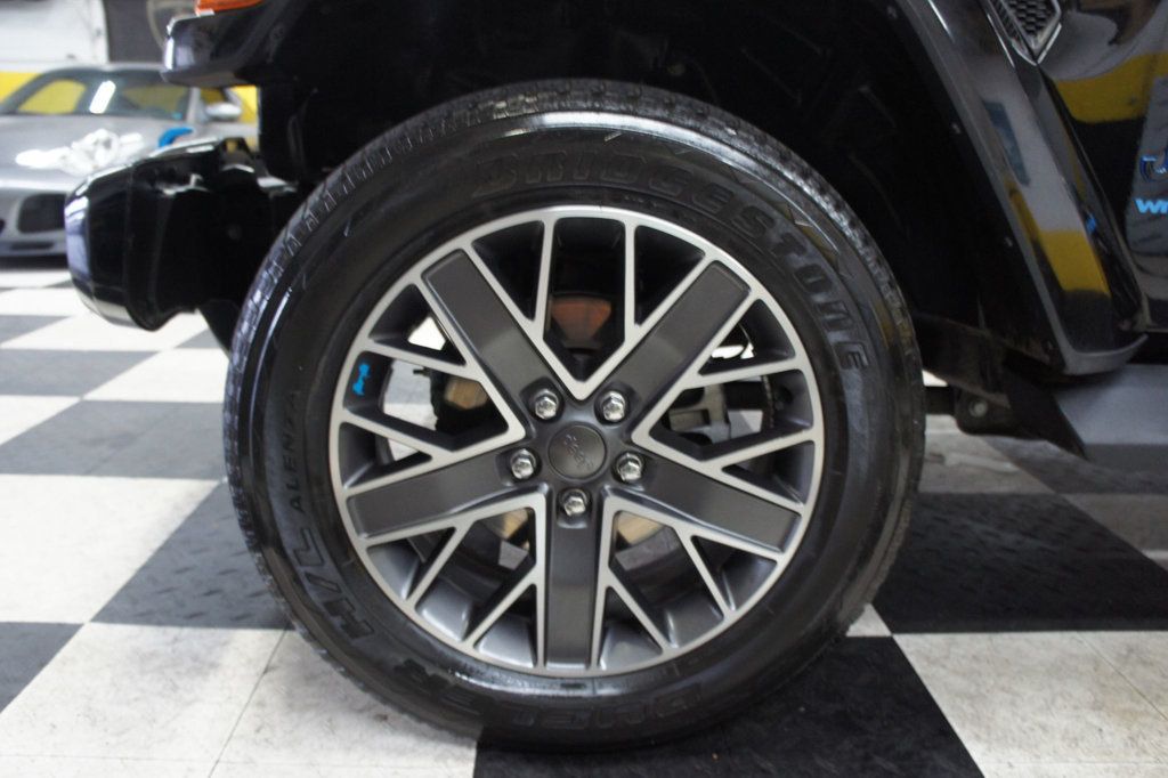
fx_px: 876
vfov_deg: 47.9
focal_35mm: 27
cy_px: 389
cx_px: 584
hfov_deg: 67.4
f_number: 3.5
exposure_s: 1/30
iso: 800
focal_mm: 18
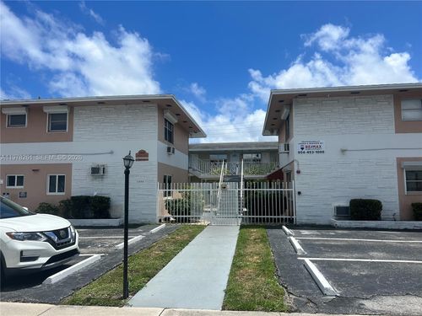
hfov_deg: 67.3
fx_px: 317
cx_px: 211
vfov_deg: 53.1
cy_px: 158
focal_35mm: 26
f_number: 1.5
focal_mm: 5.7
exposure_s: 1/6579
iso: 50
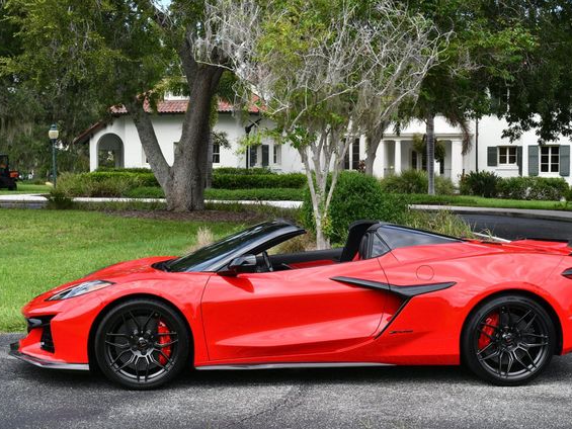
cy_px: 216
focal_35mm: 61
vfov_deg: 24.0
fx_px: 1008
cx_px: 316
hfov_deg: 31.7
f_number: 8
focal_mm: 28
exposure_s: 1/250
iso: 200
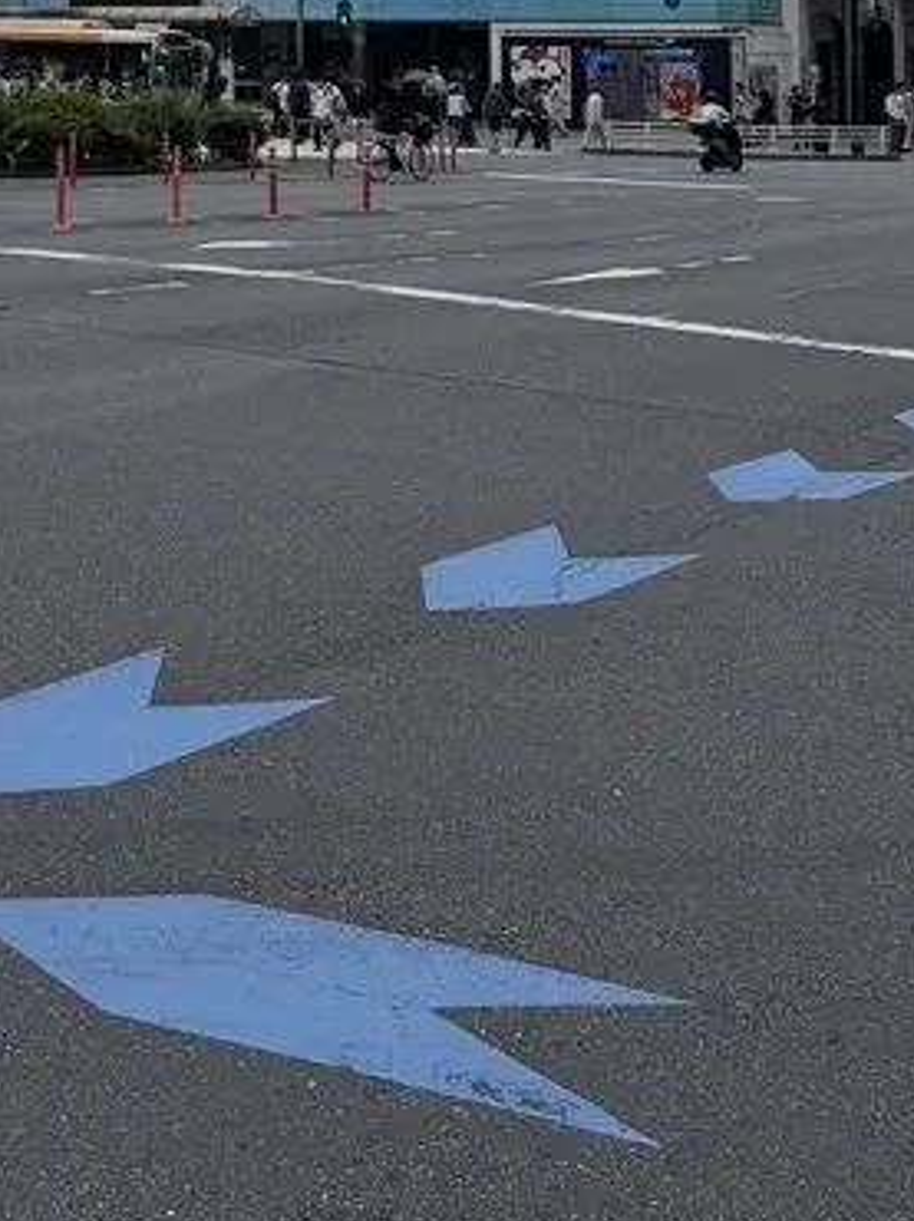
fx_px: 2115
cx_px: 49
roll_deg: -0.1
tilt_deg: +3.5
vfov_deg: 29.3
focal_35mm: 60
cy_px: -96
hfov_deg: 23.6
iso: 50
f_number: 1.6
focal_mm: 5.96
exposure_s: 1/6993
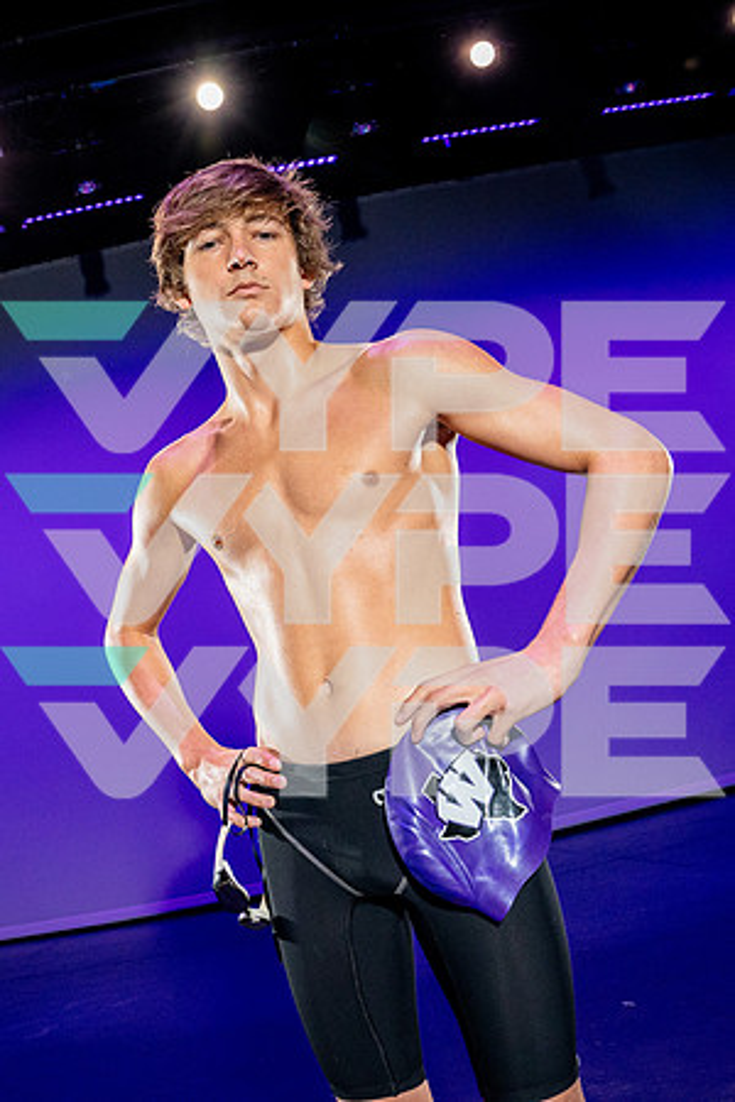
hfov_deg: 42.0
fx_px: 919
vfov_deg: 61.9
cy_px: 551
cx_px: 165
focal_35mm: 30
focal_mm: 20
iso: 2500
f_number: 7.1
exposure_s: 1/250
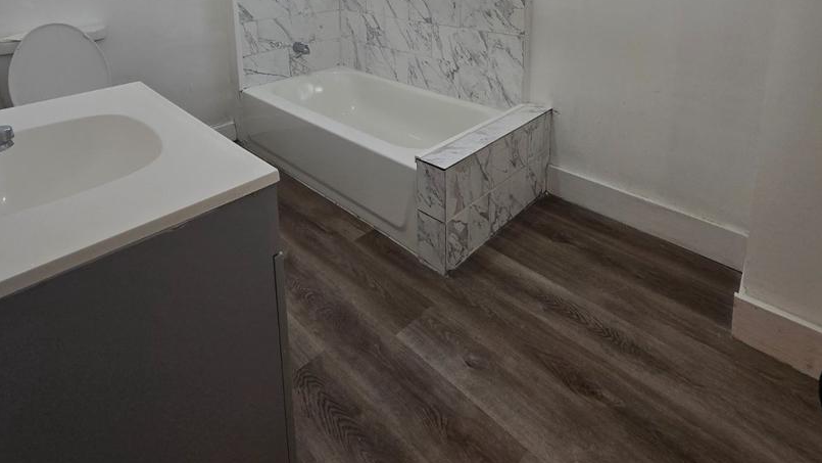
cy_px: 5
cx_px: 412
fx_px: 414
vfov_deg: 48.5
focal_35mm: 19
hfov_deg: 89.6
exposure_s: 1/60
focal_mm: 2.2
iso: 64
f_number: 2.2
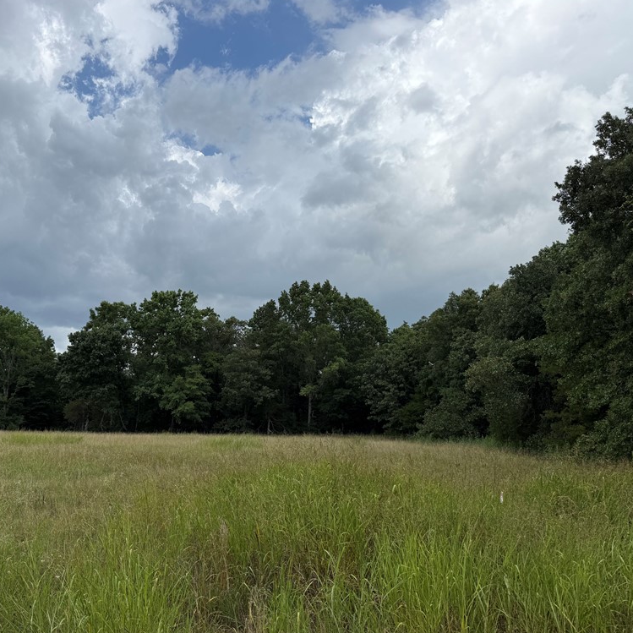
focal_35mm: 29
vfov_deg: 55.6
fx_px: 600
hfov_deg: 55.1
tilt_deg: +11.8
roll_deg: -2.9
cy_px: 318
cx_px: 246
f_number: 1.78
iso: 80
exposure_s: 1/6711
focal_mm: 6.76
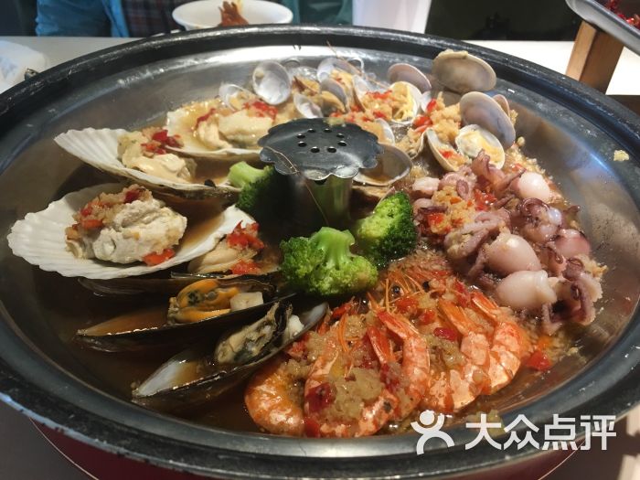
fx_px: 536
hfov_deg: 61.7
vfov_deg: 48.2
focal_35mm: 29
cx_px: 320
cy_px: 240
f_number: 2.2
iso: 50
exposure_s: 1/33
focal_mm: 4.15
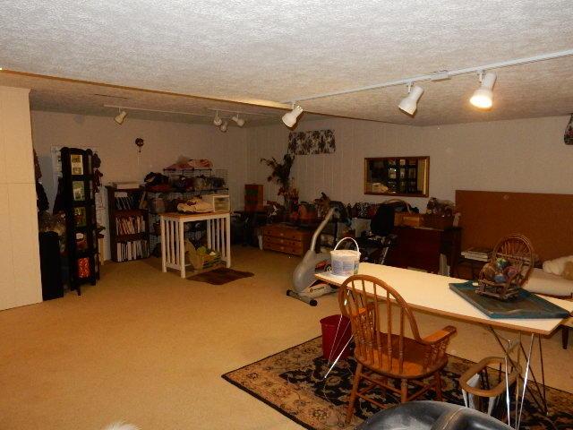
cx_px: 286
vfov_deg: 54.9
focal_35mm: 25
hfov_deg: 69.4
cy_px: 215
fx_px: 414
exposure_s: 1/30
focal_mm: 4.5
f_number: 3.7
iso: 360
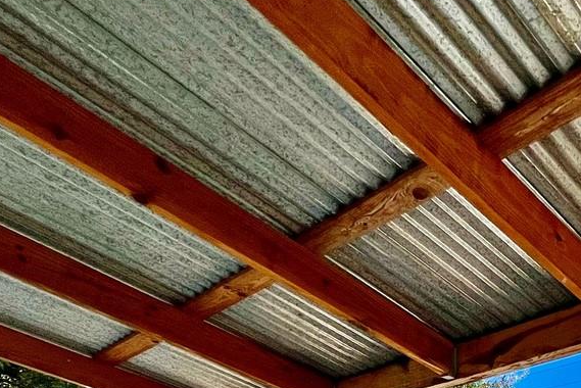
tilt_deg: +0.1
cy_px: 597
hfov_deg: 43.4
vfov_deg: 25.4
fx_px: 614
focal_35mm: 38
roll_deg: +0.0
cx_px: 582
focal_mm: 1.57
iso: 32
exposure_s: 1/1292
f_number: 1.8
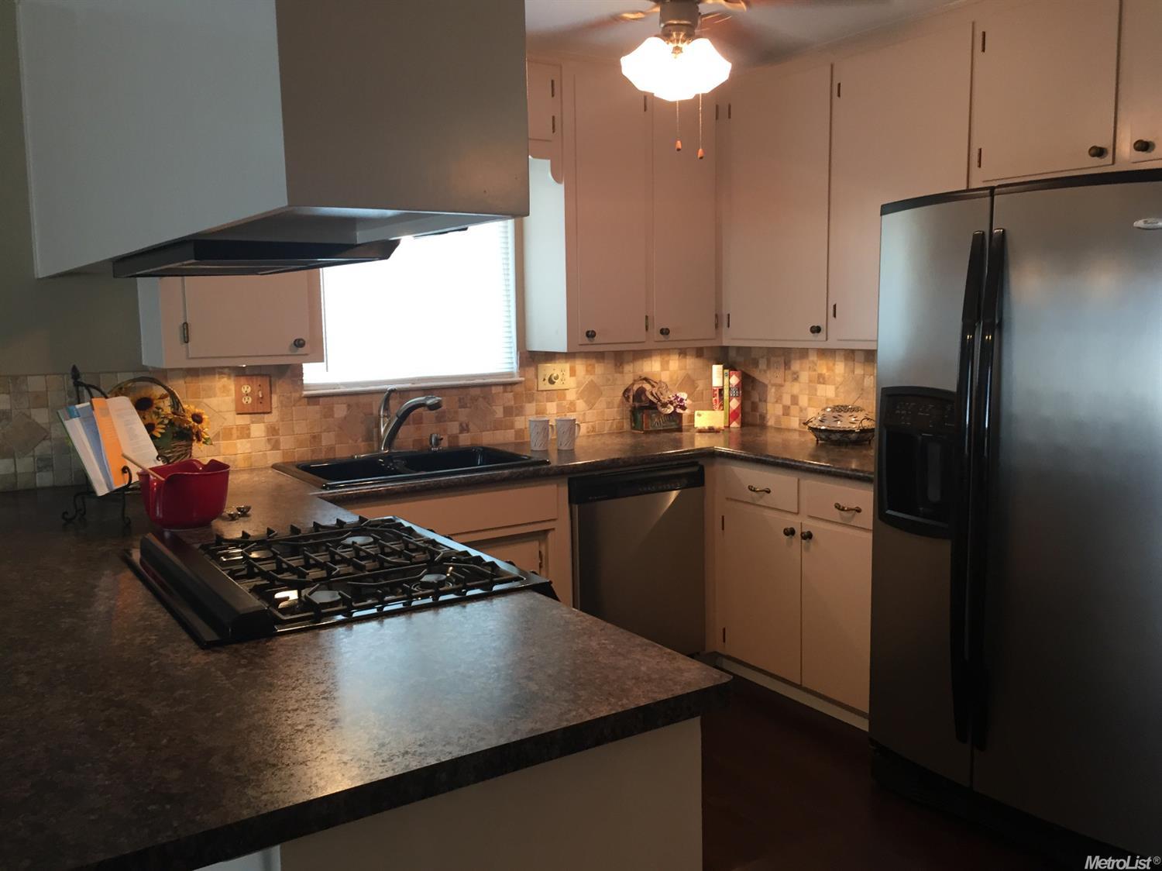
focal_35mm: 29
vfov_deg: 48.2
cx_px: 581
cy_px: 436
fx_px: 973
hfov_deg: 61.7
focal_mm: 4.15
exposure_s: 1/30
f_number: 2.2
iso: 80
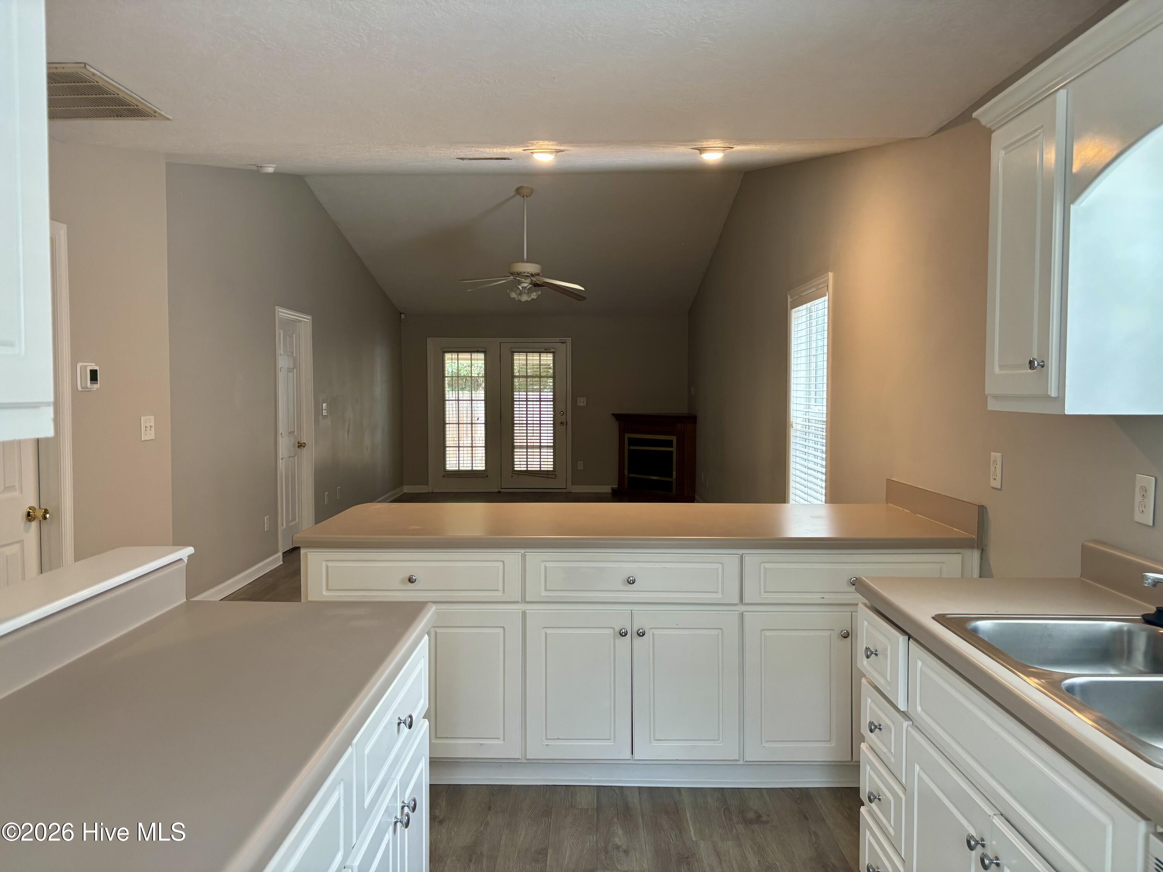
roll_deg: -0.3
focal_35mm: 26
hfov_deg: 67.3
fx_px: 874
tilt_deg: -3.0
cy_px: 436
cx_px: 582
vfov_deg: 53.1
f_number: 1.6
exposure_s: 1/60
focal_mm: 5.96
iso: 125
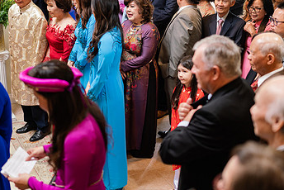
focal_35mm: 59
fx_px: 466
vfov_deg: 23.0
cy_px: 68
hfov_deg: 33.9
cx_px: 125
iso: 160
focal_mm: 35
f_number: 1.4
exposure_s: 1/125
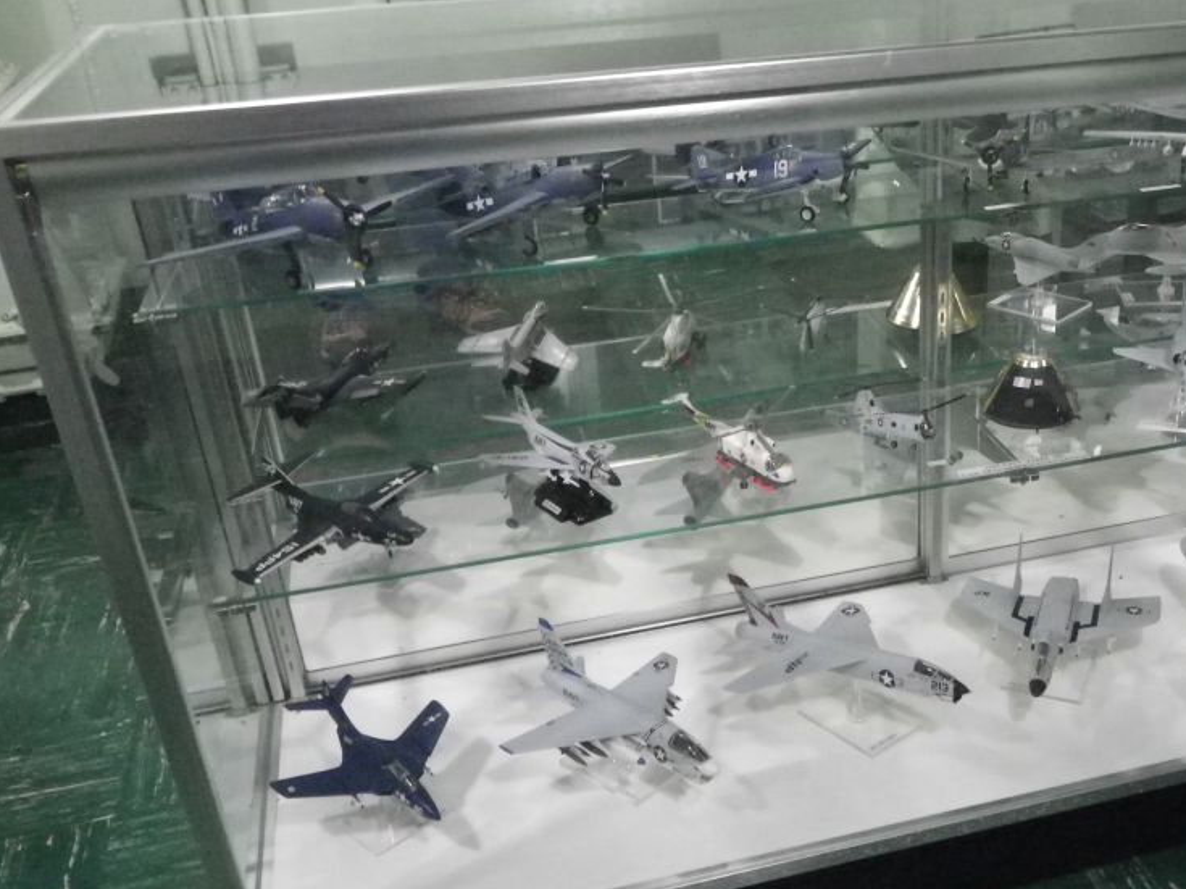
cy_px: 540
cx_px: 820
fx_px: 1336
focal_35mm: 39
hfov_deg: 46.9
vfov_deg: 36.7
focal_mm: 5
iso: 800
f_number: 3.5
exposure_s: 1/30
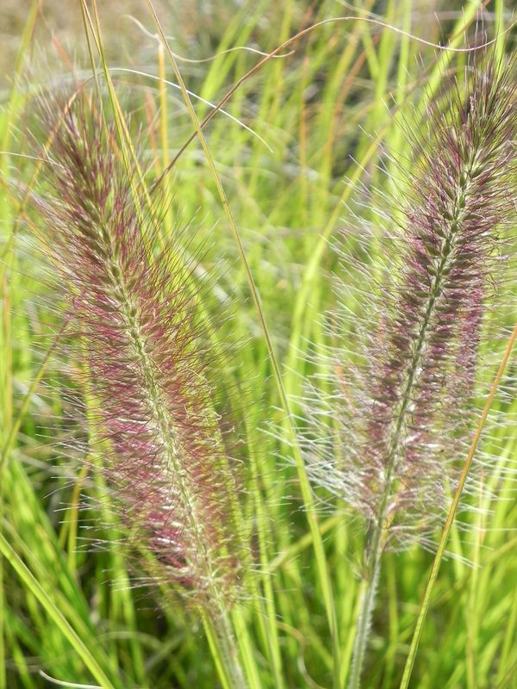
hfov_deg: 28.0
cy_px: 344
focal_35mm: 52
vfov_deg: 36.8
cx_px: 258
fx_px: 1036
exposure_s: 1/640
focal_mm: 9.2
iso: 160
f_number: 3.5
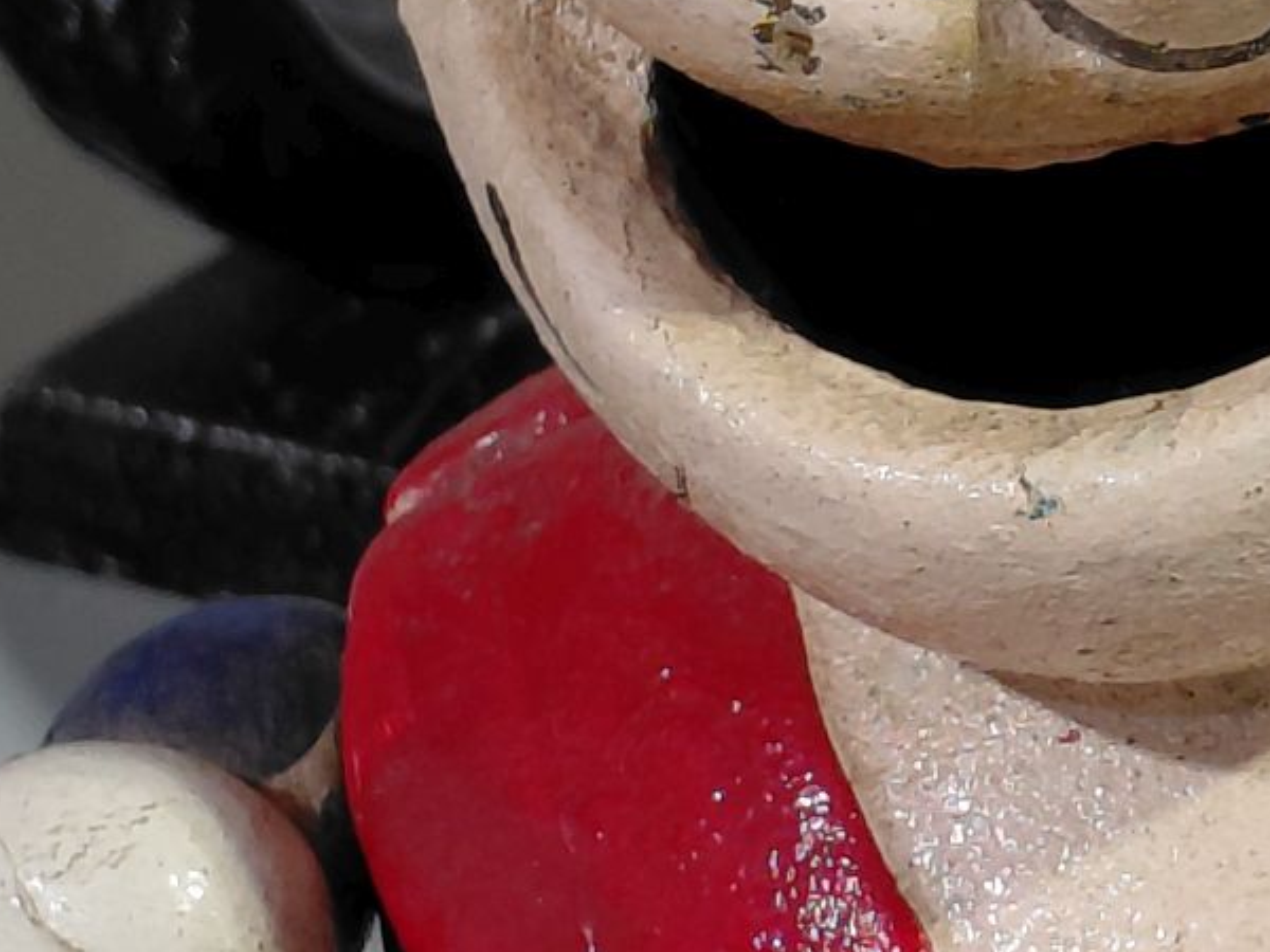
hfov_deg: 22.4
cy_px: 675
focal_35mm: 85
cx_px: 1179
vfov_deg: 17.3
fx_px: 3119
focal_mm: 4.69
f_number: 1.8
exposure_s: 1/100
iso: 80
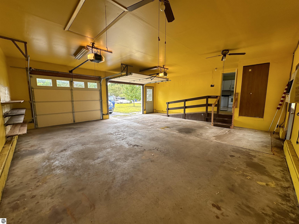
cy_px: 112
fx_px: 121
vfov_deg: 85.7
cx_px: 150
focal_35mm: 14
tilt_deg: -6.3
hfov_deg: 102.1
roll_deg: -0.8
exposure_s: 1/107
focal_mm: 2.22
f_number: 2.2
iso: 40
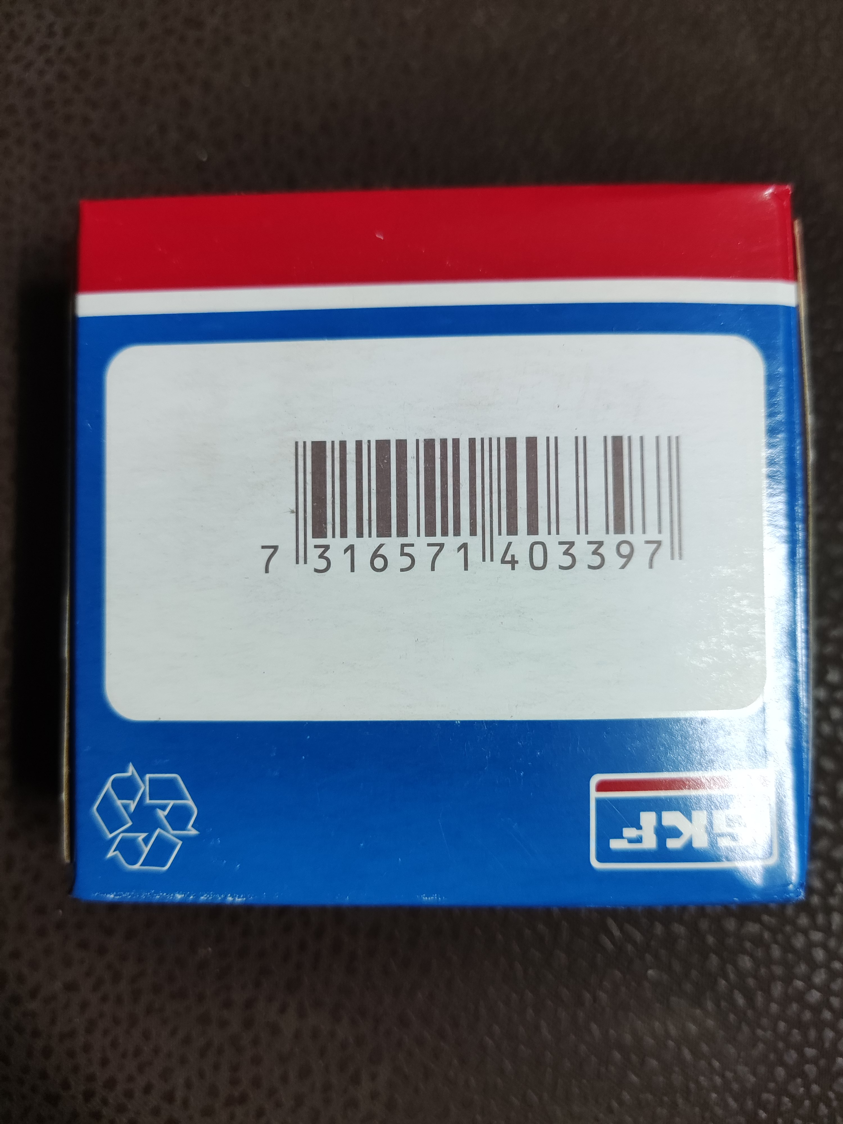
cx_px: 422
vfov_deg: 69.4
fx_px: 812
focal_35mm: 25
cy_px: 562
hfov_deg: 54.9
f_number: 1.79
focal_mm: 4.71
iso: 518
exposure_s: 1/50
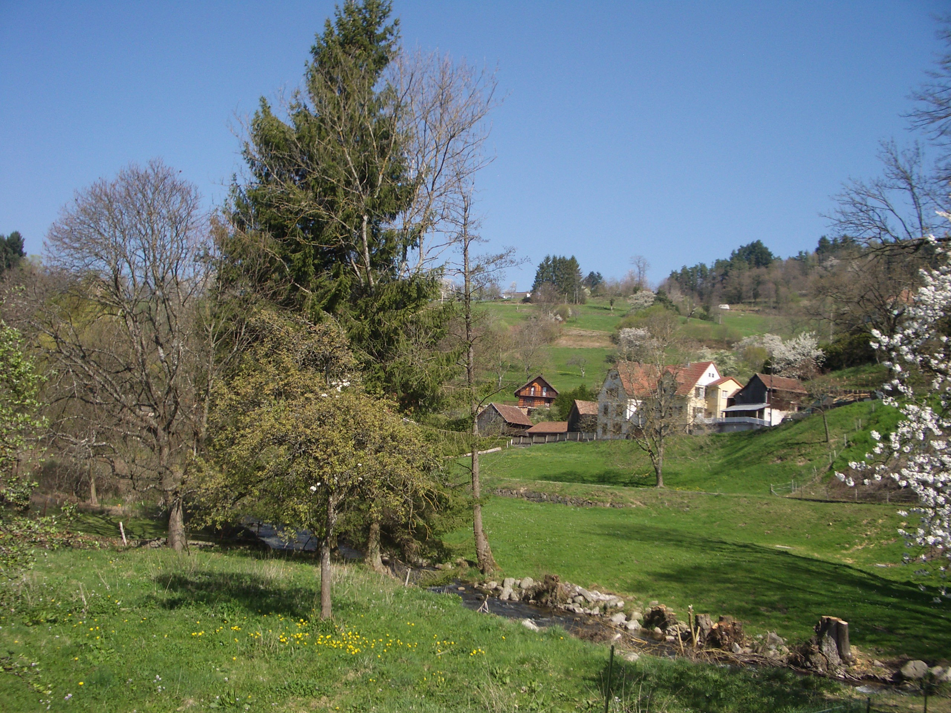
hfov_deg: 52.6
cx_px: 476
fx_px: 962
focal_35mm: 35
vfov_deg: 40.7
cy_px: 356
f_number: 4.3
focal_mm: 5.8
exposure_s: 1/400
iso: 80
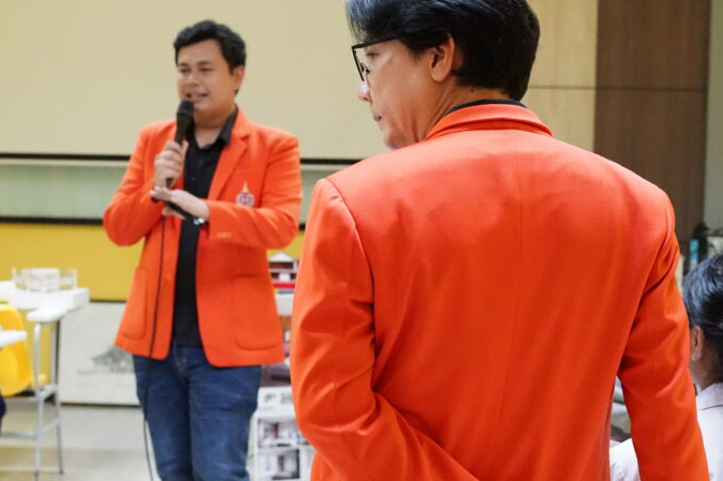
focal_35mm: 76
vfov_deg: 17.9
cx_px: 281
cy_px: 230
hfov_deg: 26.6
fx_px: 1526
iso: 10000
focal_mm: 50
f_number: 5.6
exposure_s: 1/80
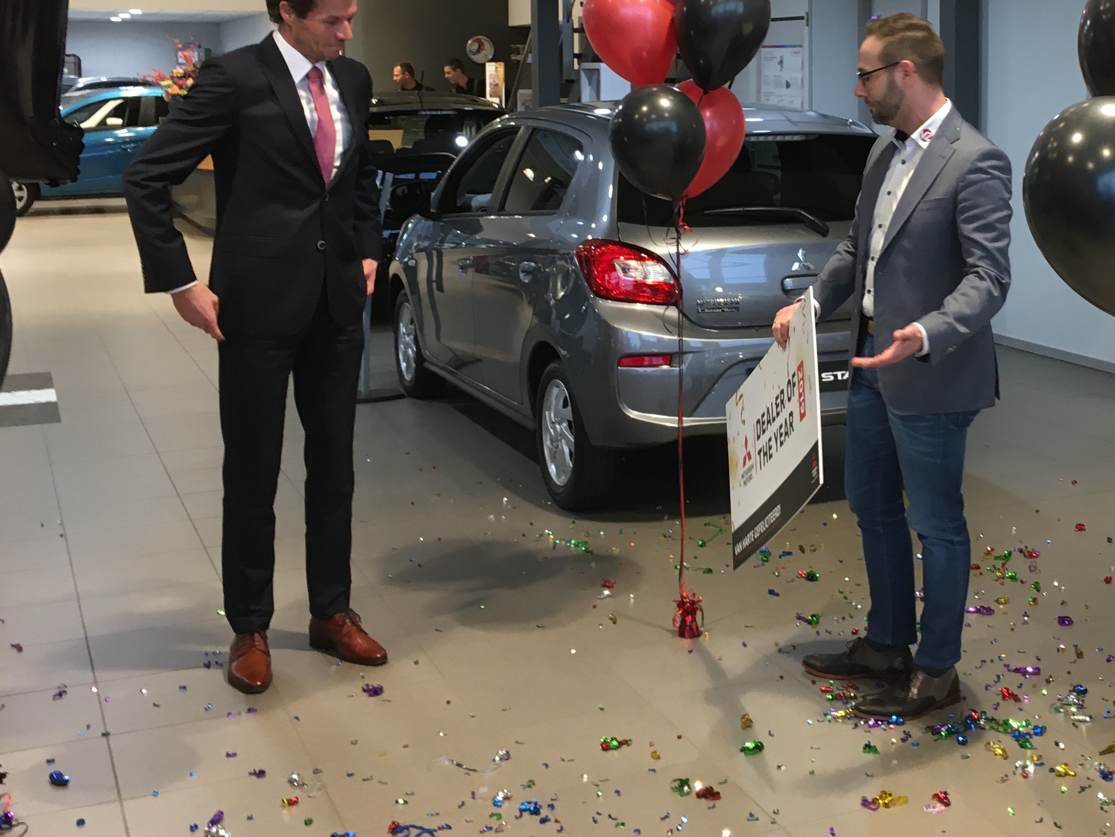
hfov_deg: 36.5
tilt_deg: -2.5
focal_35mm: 51
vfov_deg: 28.1
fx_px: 1643
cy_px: 192
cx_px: 848
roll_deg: -0.1
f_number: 2.2
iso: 80
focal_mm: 4.15
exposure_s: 1/33
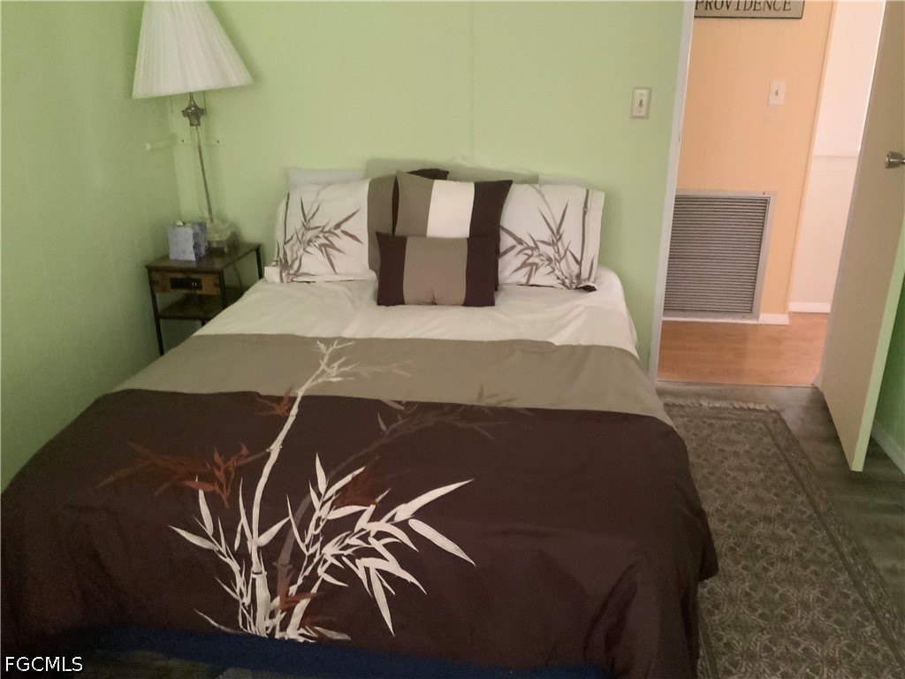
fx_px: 758
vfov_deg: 48.2
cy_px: 340
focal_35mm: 29
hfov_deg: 61.7
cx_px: 452
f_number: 1.8
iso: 640
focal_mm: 3
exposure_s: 1/29
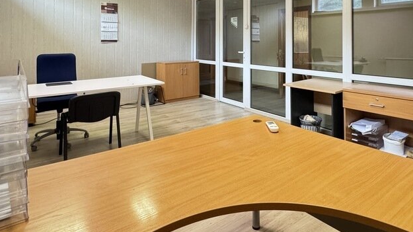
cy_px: 39
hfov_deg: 73.9
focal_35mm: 25
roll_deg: +0.5
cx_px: 228
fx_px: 274
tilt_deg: +1.0
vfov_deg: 43.3
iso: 400
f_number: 2.2
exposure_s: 1/50
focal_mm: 2.22
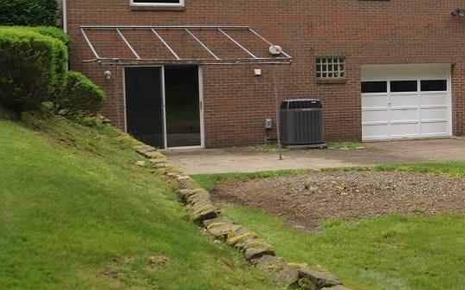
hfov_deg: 28.1
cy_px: 116
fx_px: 887
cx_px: 429
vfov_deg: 18.6
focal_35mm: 70
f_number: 5
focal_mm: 24
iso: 100
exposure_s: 1/100
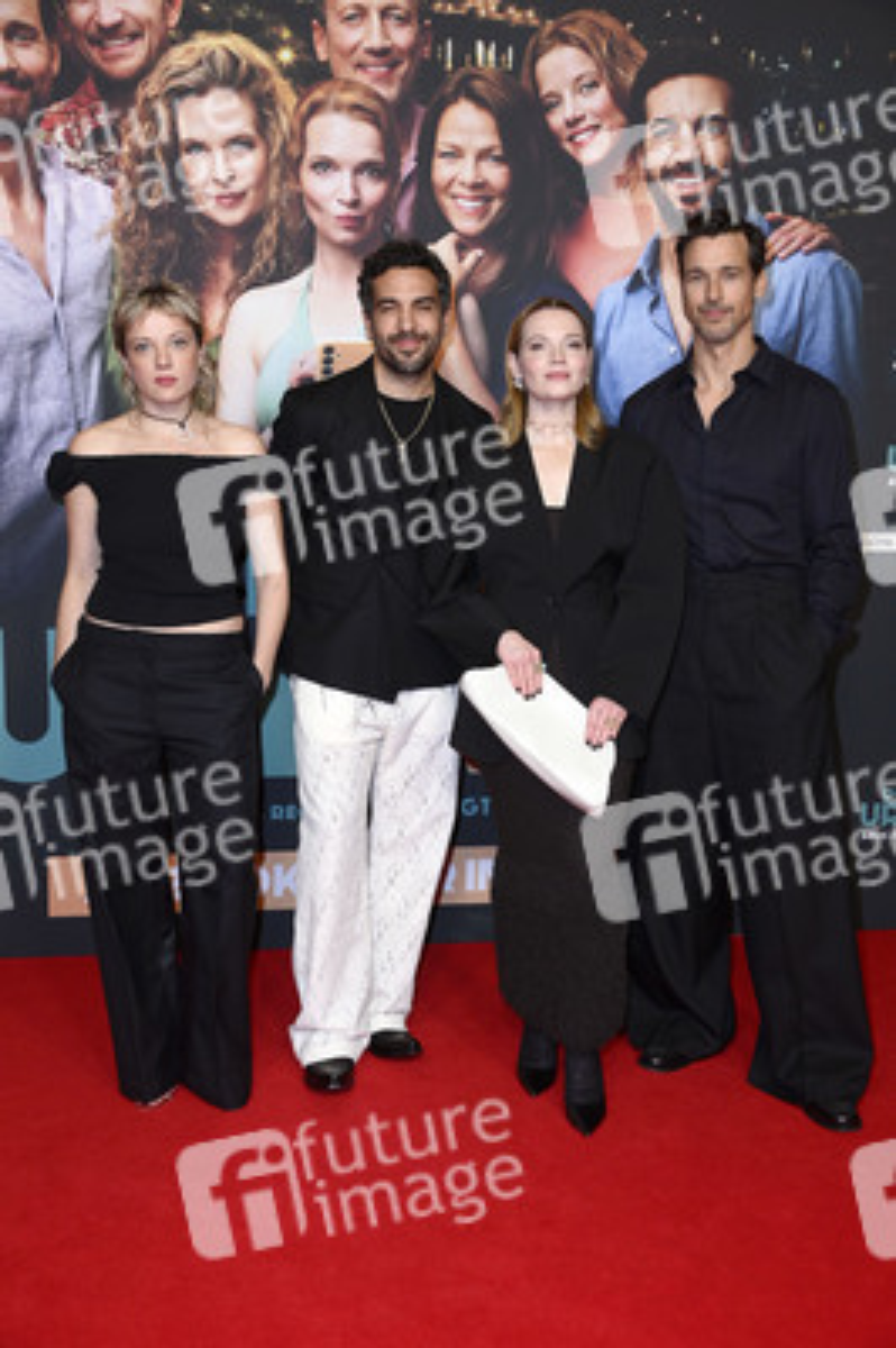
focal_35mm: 40
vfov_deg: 48.5
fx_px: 1496
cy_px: 674
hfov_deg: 33.3
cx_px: 448
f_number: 5.6
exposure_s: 1/250
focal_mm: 40
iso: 1250
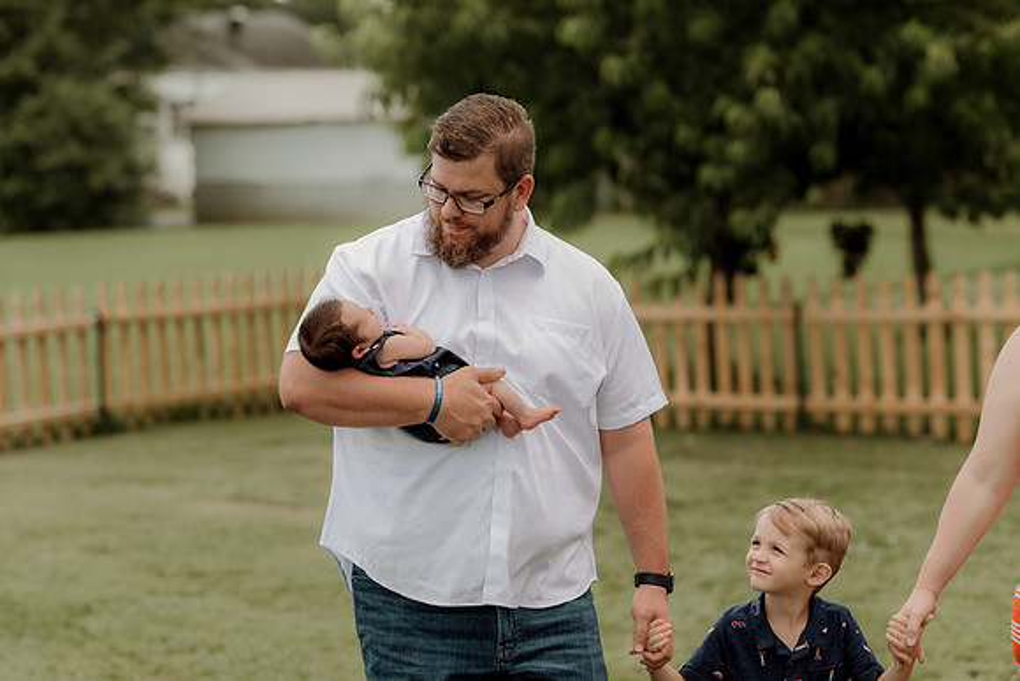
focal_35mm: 85
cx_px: 510
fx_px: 2409
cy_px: 340
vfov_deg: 16.1
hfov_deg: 23.9
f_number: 2.5
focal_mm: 85
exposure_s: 1/320
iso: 80
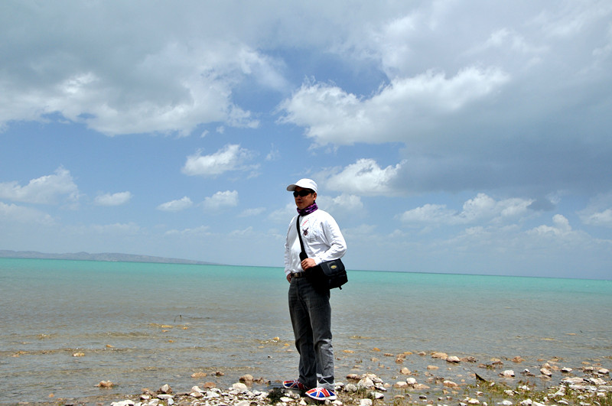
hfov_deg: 51.3
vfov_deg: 35.4
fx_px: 637
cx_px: 306
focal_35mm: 38
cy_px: 203
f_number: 14
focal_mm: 25
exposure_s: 1/400
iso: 200
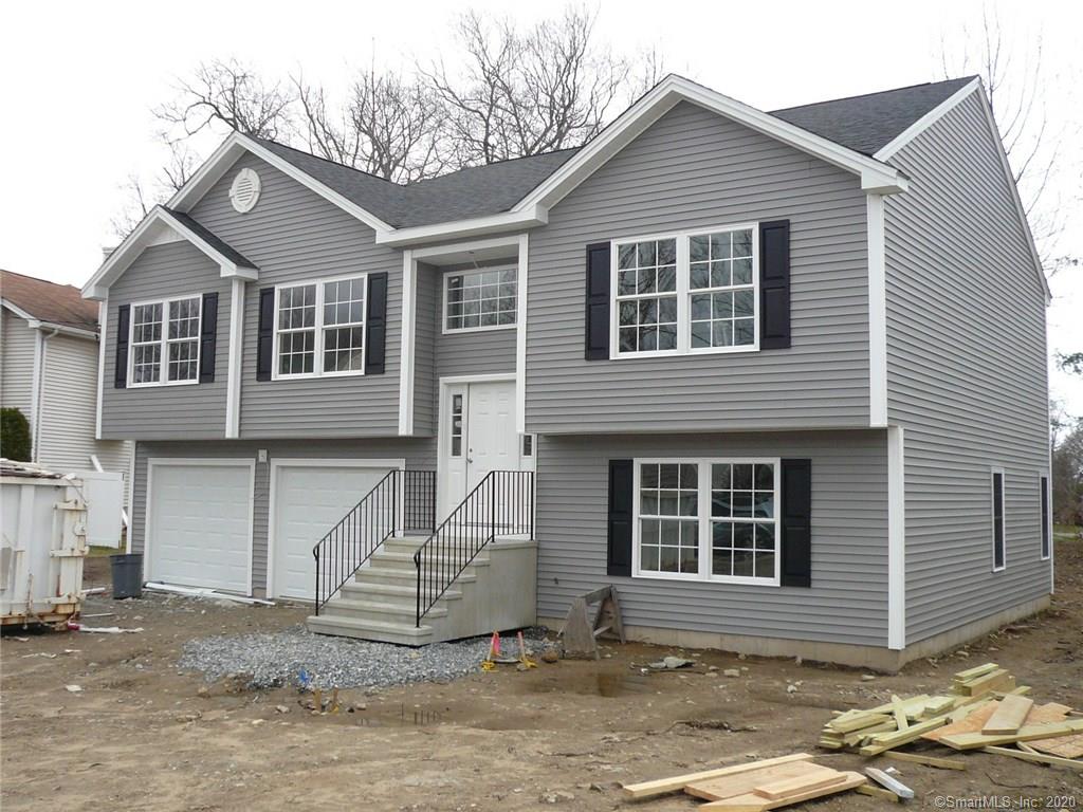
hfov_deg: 52.6
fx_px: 1095
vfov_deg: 40.7
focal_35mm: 35
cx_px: 542
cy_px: 406
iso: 100
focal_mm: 4.6
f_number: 2.8
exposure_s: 1/400
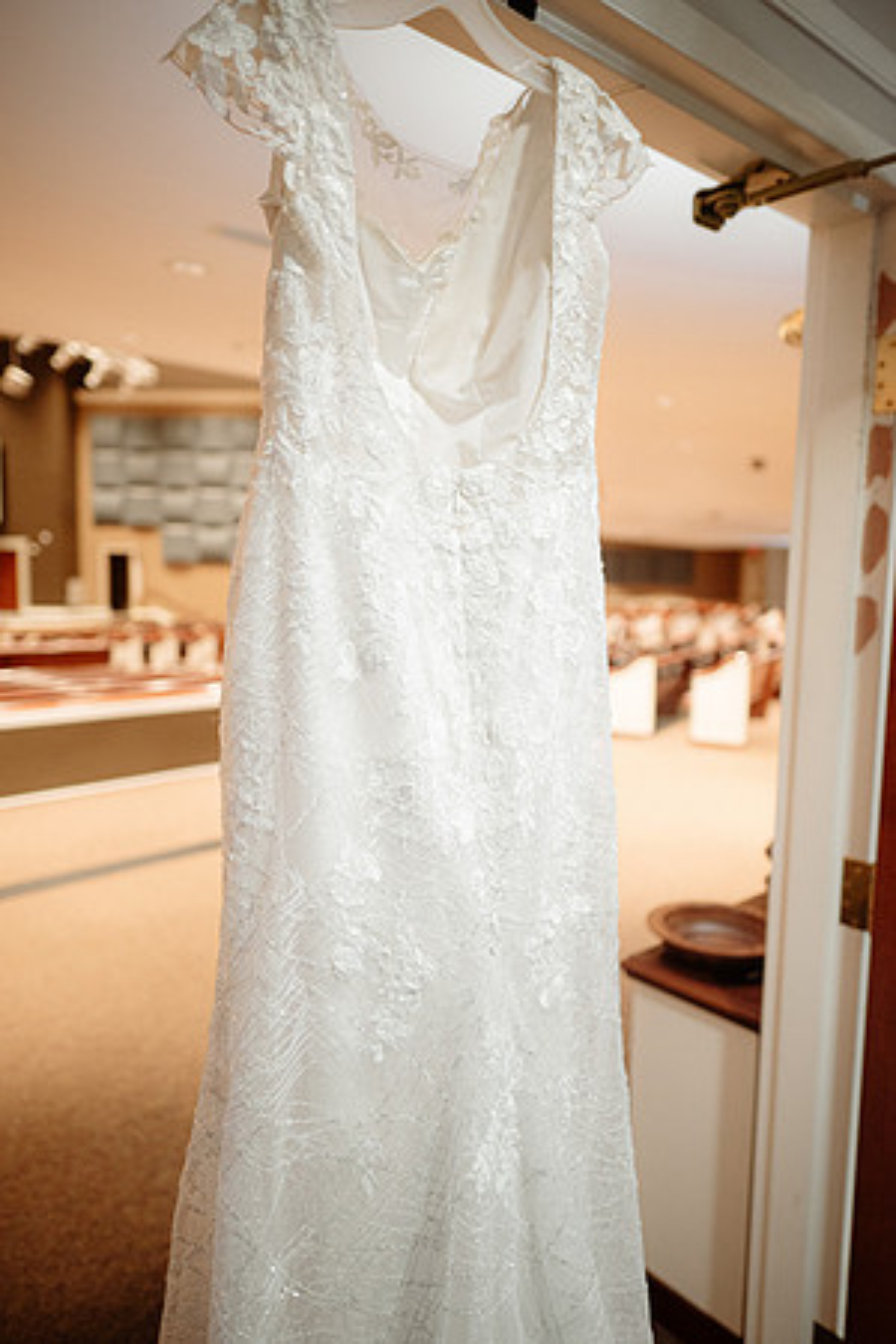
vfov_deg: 73.7
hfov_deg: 53.1
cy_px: 672
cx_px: 448
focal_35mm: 24
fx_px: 896
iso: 1000
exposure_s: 1/160
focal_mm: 24
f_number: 1.8
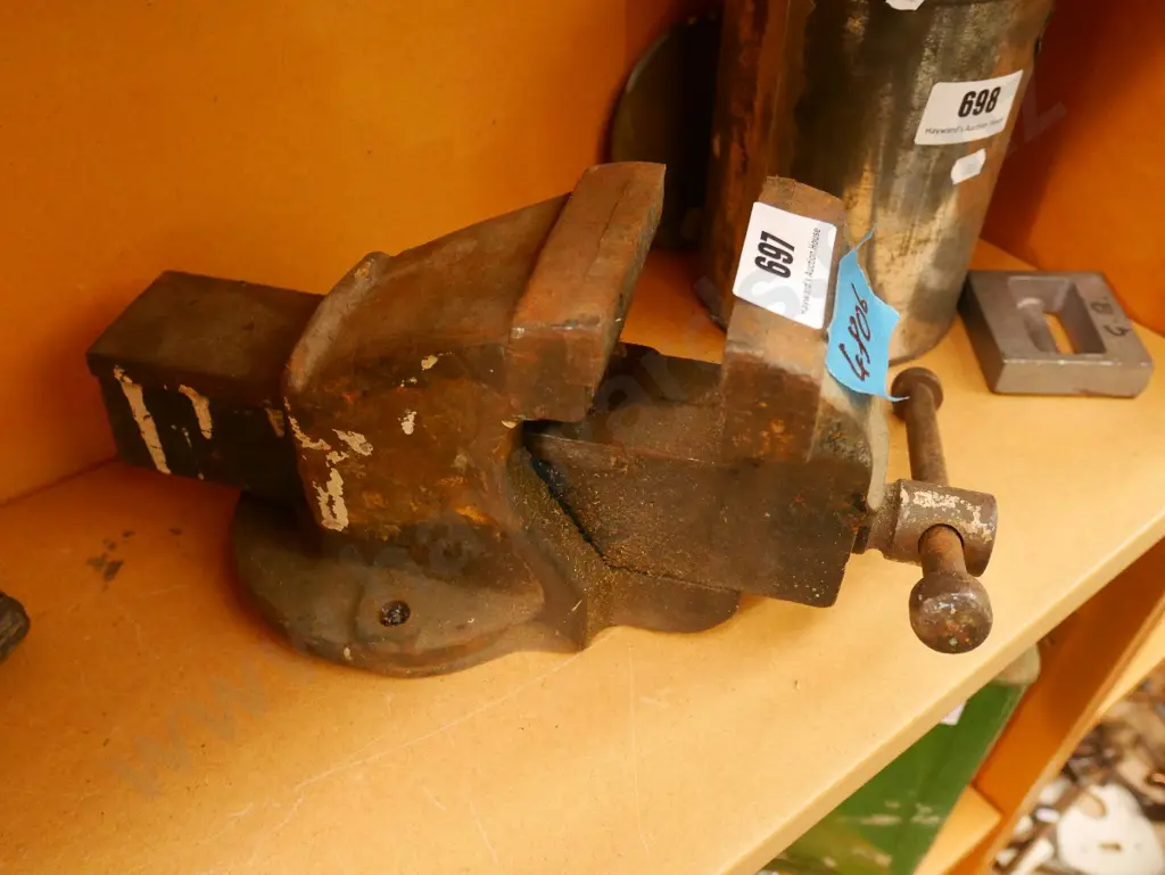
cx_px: 582
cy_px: 438
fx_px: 1010
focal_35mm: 30
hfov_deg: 59.9
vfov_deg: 46.8
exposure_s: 1/25
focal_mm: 15
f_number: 3.7
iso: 3200
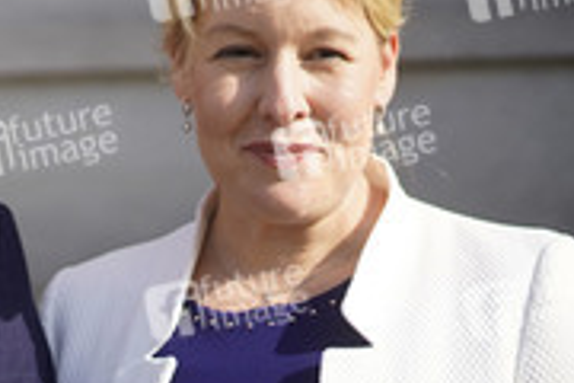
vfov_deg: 6.4
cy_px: 64
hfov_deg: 9.6
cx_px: -49
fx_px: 3396
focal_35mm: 213
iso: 640
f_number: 1.8
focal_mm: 85
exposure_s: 1/8000
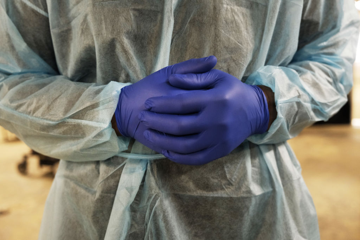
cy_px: 120
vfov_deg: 32.6
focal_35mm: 41
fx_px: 410
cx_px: 180
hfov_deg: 47.4
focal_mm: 27.4
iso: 1600
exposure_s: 1/40
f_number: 2.8
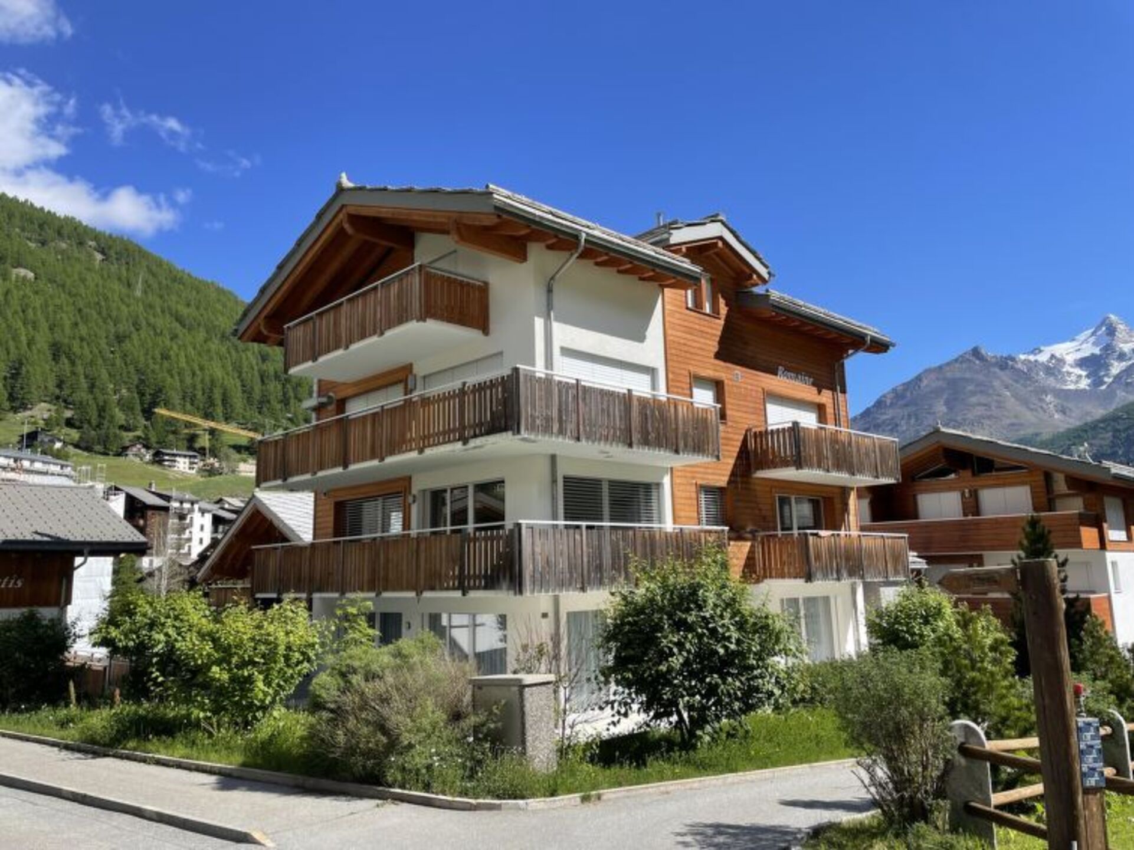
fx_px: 852
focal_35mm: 26
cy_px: 425
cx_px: 567
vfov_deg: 53.1
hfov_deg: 67.3
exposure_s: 1/2304
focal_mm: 4.2
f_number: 1.6
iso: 32
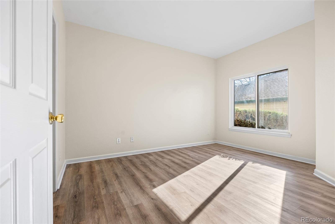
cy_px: 112
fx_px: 149
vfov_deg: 73.8
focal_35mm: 16
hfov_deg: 96.7
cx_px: 168
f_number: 8
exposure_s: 1/1000
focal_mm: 16
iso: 200
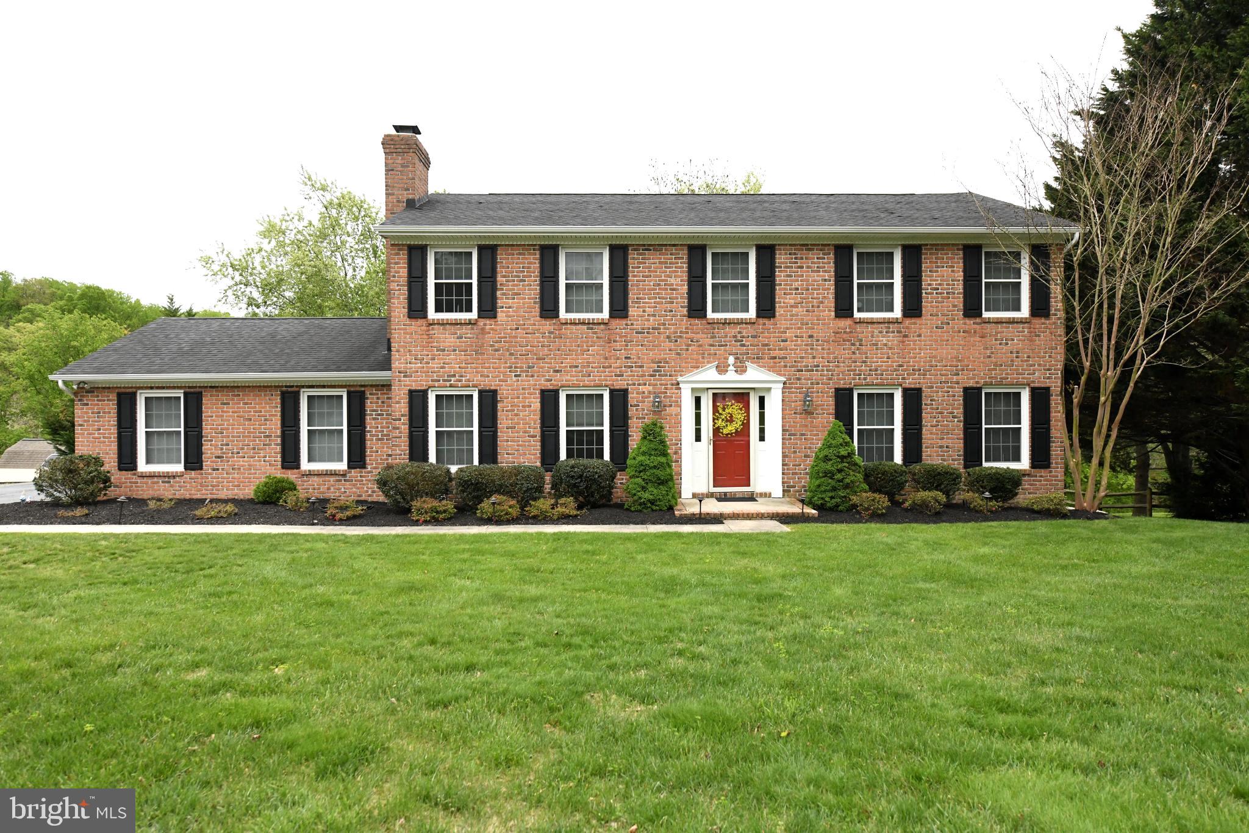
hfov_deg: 78.6
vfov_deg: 57.2
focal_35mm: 22
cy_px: 416
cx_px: 624
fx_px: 763
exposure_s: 1/8000
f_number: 4
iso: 3200
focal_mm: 22
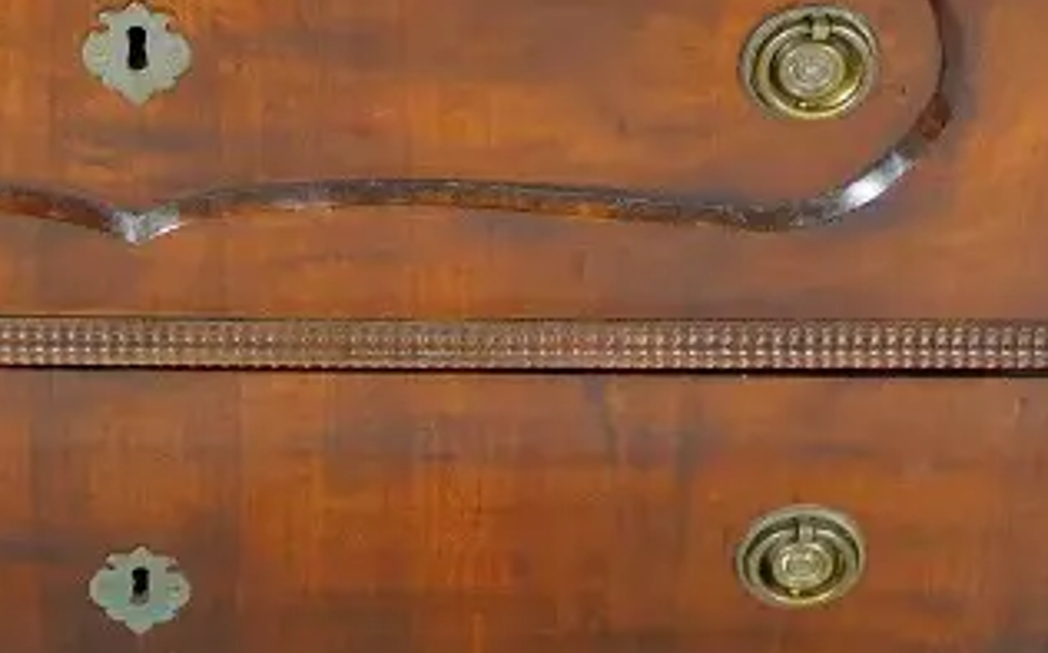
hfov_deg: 23.3
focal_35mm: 87
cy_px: -149
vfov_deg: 14.5
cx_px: 133
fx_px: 2483
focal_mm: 13
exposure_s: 1/60
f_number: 4
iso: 1000
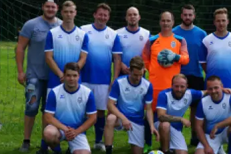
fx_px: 526
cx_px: 162
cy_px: 73
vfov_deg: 16.7
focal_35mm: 82
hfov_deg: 24.6
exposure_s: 1/100
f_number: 10
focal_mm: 48
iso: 100
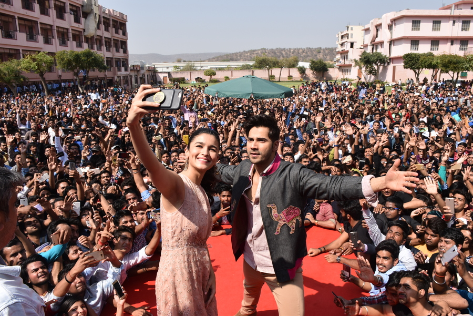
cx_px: 236
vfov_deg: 48.0
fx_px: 355
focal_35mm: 27
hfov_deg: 67.4
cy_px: 158
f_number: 9
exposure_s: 1/320
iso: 200
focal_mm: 18
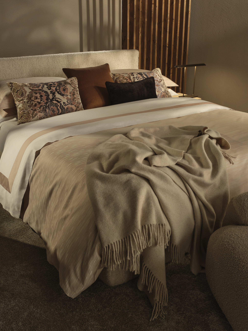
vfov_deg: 45.8
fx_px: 392
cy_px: 166
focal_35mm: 41
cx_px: 126
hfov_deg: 35.1
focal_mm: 50.8
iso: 400
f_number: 18
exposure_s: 1/6
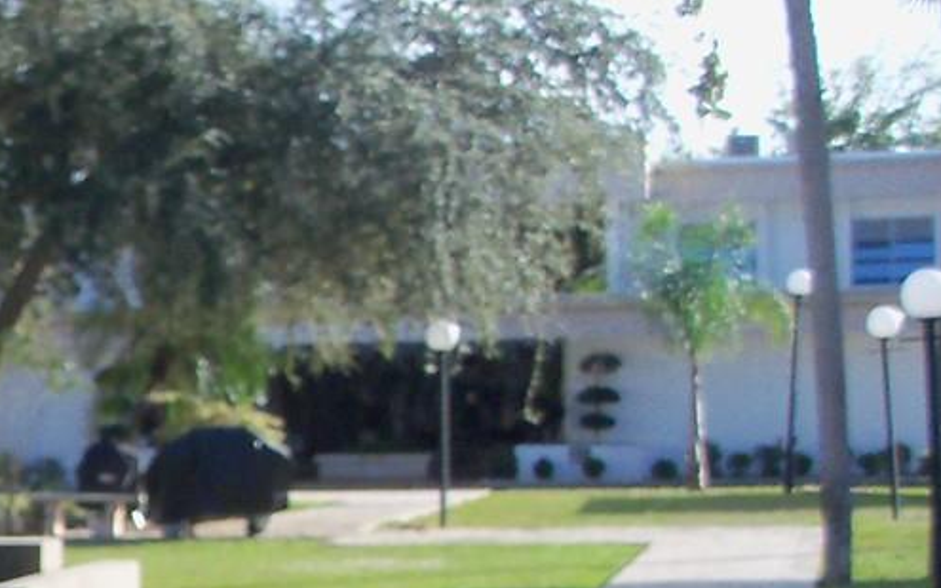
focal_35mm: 120
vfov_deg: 10.7
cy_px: 714
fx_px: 3076
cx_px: -565
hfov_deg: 15.7
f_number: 3
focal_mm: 6.3
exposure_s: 1/320
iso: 80
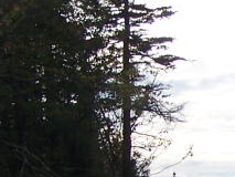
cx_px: 380
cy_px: 242
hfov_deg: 9.9
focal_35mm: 192
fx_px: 1304
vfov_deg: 7.6
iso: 80
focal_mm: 6.7
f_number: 2.8
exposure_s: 1/1000
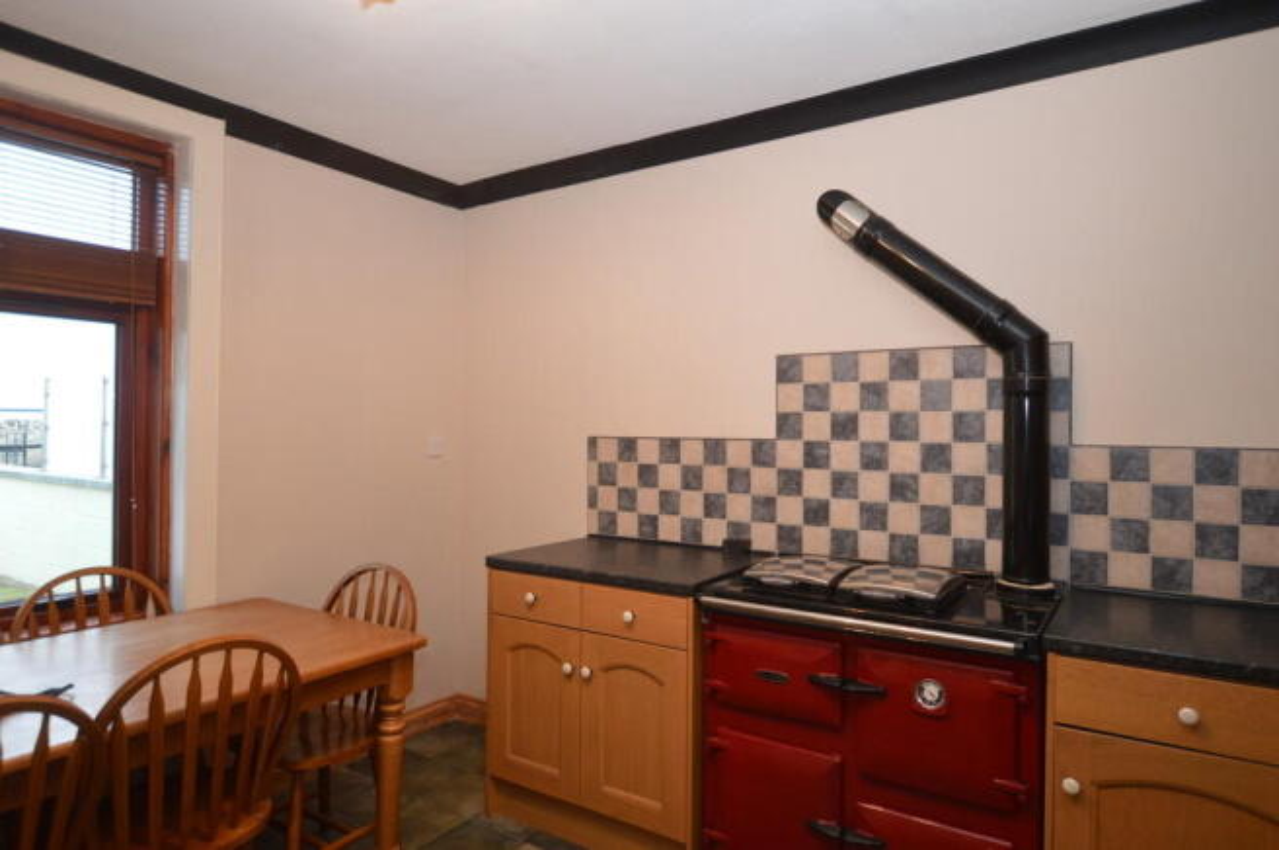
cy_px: 425
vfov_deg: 59.4
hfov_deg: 81.3
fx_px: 745
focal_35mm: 21
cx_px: 640
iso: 1000
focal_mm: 14
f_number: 3.5
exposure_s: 1/60
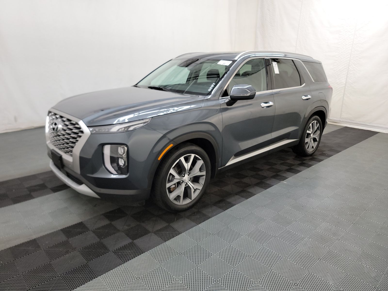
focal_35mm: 24
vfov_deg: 56.8
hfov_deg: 71.6
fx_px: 269
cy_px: 146
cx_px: 194
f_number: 1.8
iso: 291
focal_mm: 6.7
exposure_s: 1/59
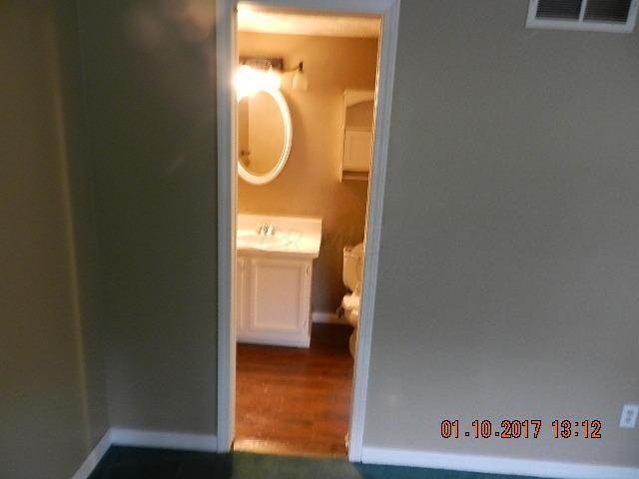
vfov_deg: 58.9
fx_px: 425
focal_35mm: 23
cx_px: 320
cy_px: 240
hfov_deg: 73.9
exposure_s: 1/2.5
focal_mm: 4
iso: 400
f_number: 3.4
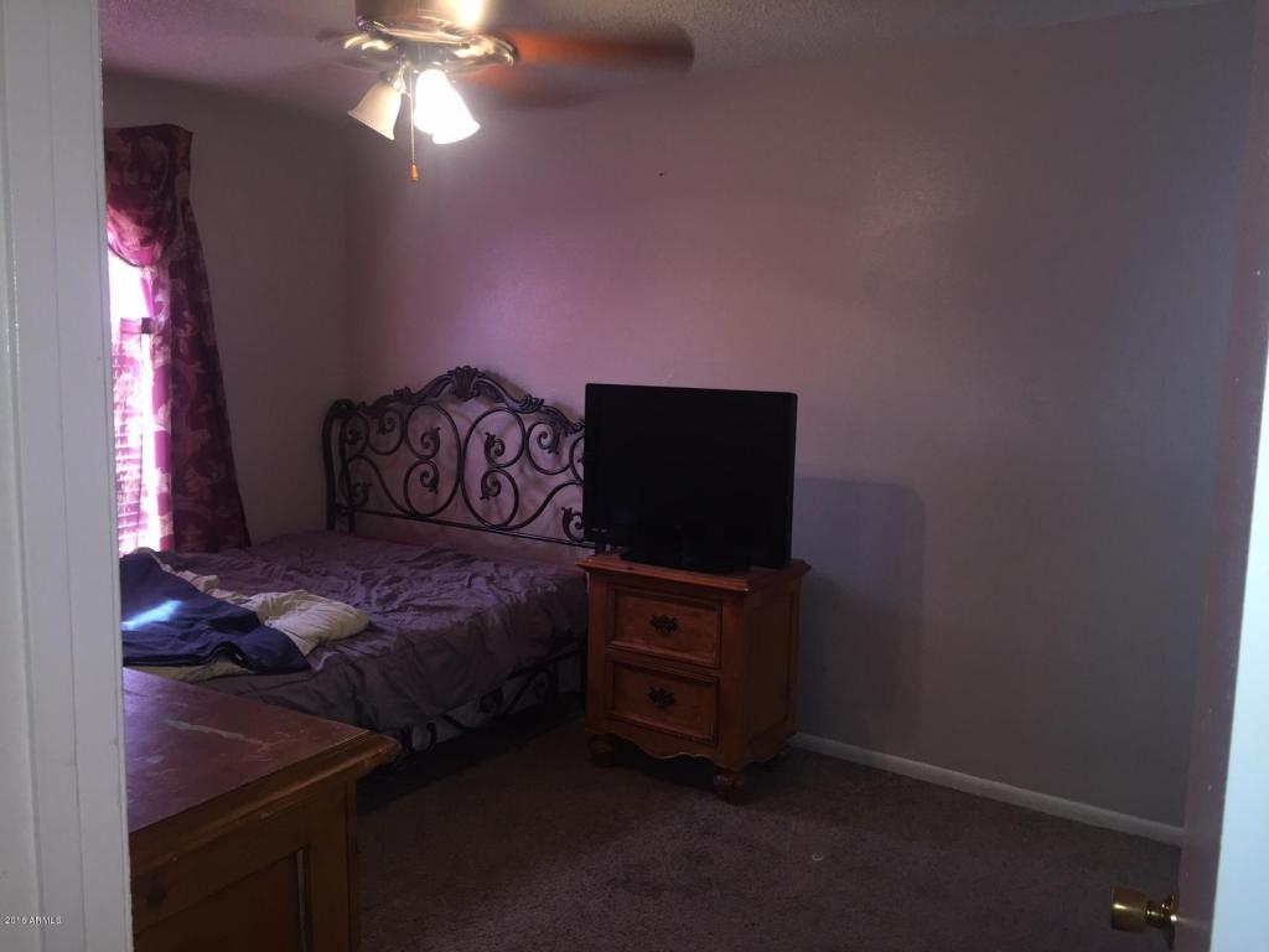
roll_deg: -1.0
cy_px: 476
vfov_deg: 48.2
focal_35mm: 29
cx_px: 634
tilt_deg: -8.2
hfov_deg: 61.7
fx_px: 1063
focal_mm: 4.15
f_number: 2.2
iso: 80
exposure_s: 1/30
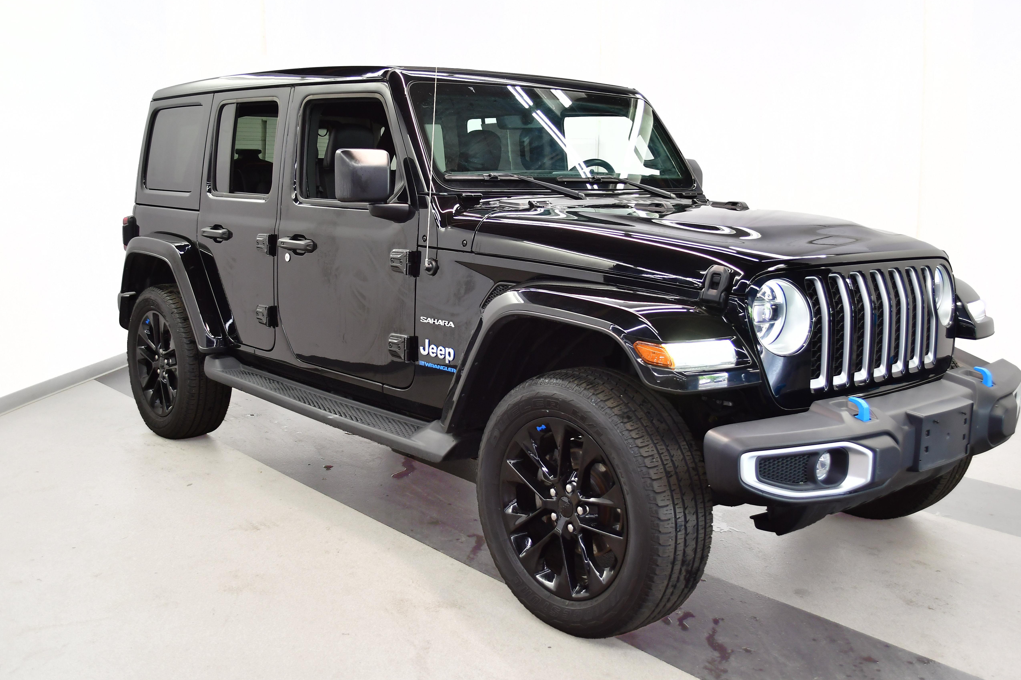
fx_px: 1021
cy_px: 324
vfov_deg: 36.9
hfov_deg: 53.1
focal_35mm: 36
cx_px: 528
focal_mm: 22
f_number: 4
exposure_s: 1/40
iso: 450
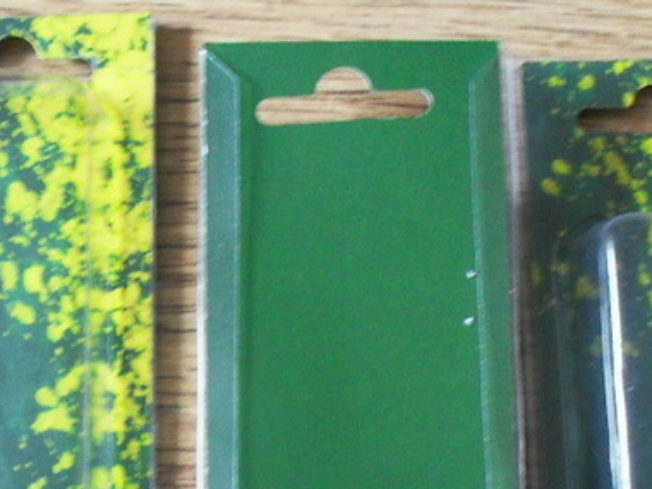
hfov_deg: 21.6
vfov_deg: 16.2
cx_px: 163
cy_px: 449
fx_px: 1695
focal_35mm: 90
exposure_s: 1/15
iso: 240
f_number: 2.8
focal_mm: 6.3
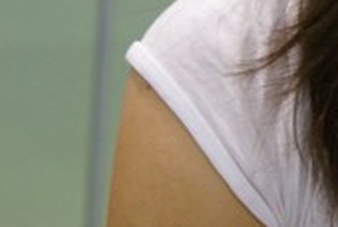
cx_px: 581
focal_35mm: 370
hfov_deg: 5.5
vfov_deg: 3.7
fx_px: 3480
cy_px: -189
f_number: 5.6
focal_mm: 60
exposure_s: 1/40
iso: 800
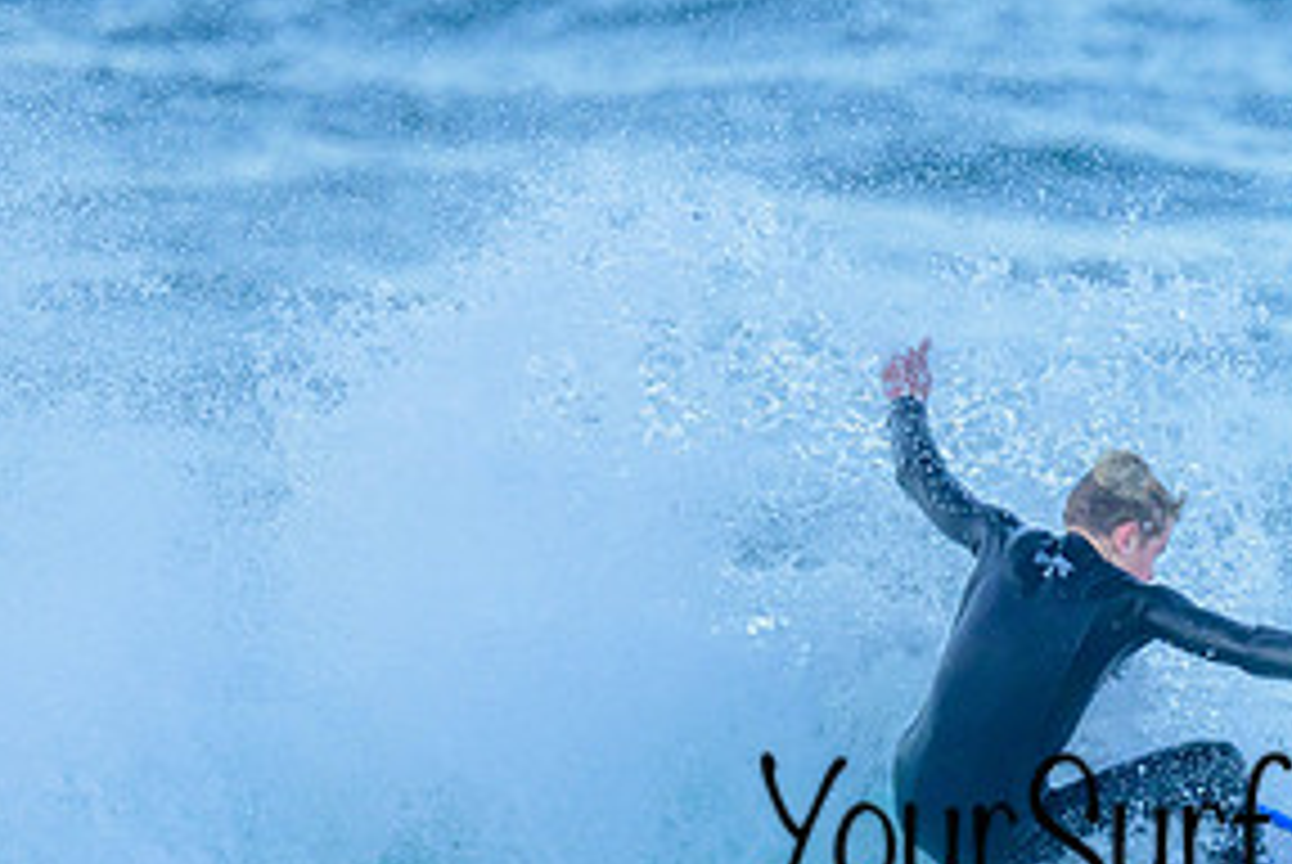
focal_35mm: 1923
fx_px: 69083
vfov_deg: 0.7
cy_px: 619
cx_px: 1091
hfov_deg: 1.1
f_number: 6.3
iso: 1000
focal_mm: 800
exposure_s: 1/1600
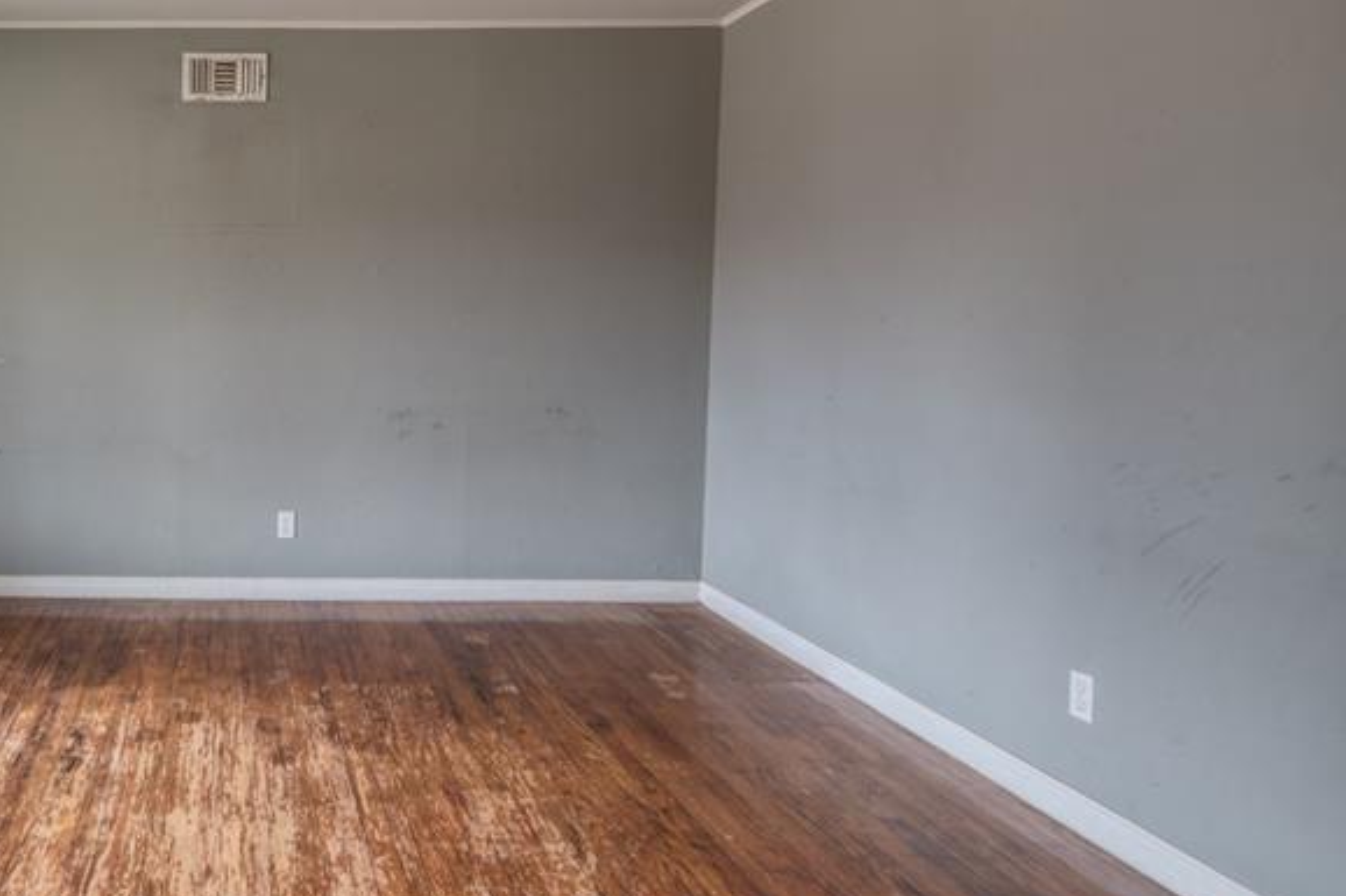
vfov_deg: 34.1
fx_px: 1458
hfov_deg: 46.1
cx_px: 210
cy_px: 383
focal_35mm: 39
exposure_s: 1/13
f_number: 8
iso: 400
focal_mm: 22
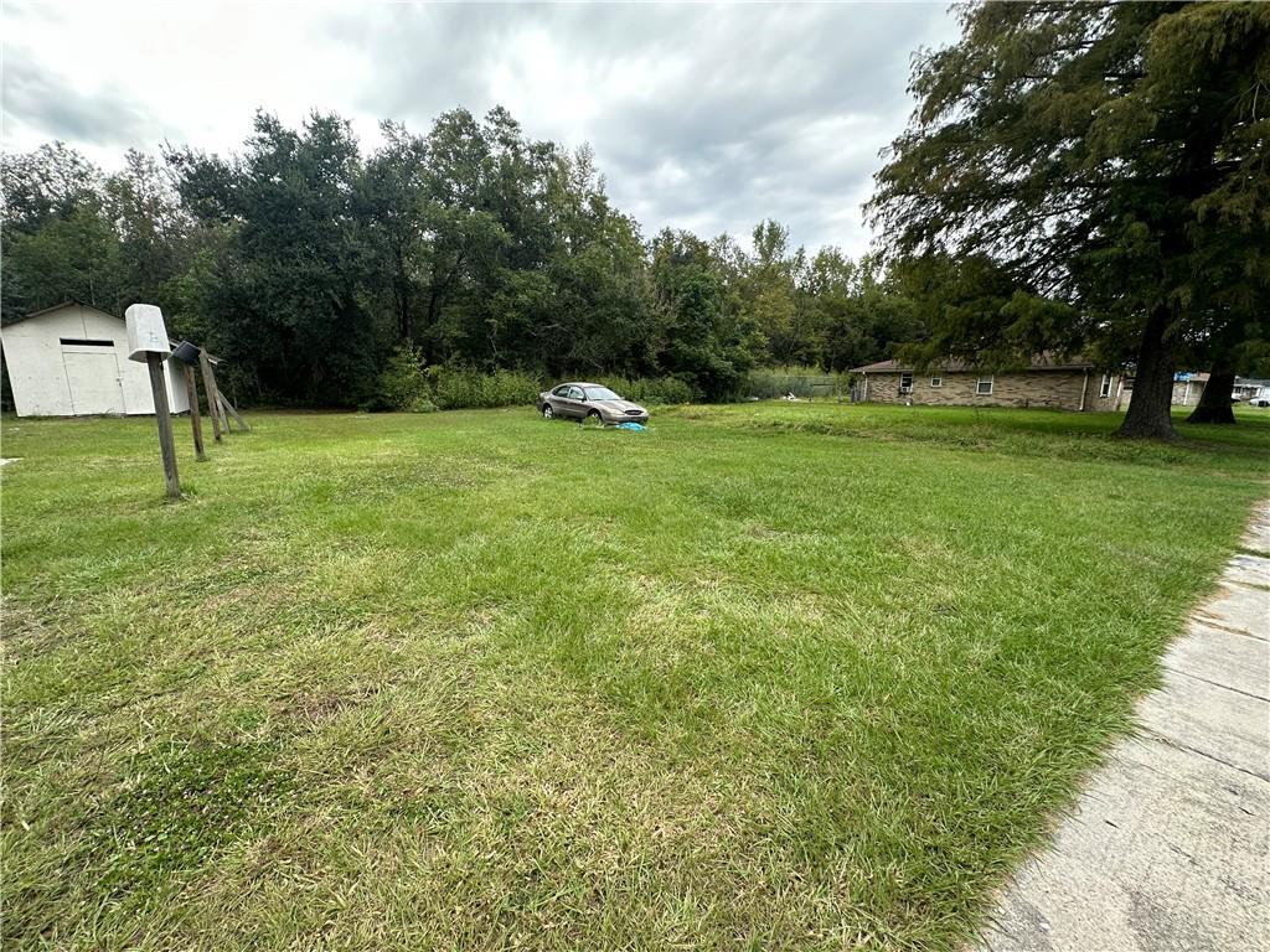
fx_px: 514
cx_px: 635
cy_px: 476
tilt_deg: -7.7
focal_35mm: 14
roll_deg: +0.3
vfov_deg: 85.7
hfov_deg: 102.1
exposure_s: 1/437
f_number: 2.2
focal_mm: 2.22
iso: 40
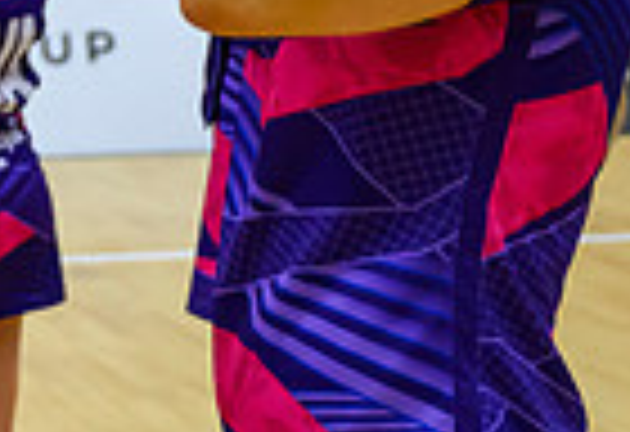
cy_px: -127
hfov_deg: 10.4
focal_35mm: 182
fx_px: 3213
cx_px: -576
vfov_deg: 7.6
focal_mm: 41
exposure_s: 1/1000
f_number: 3.2
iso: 4000
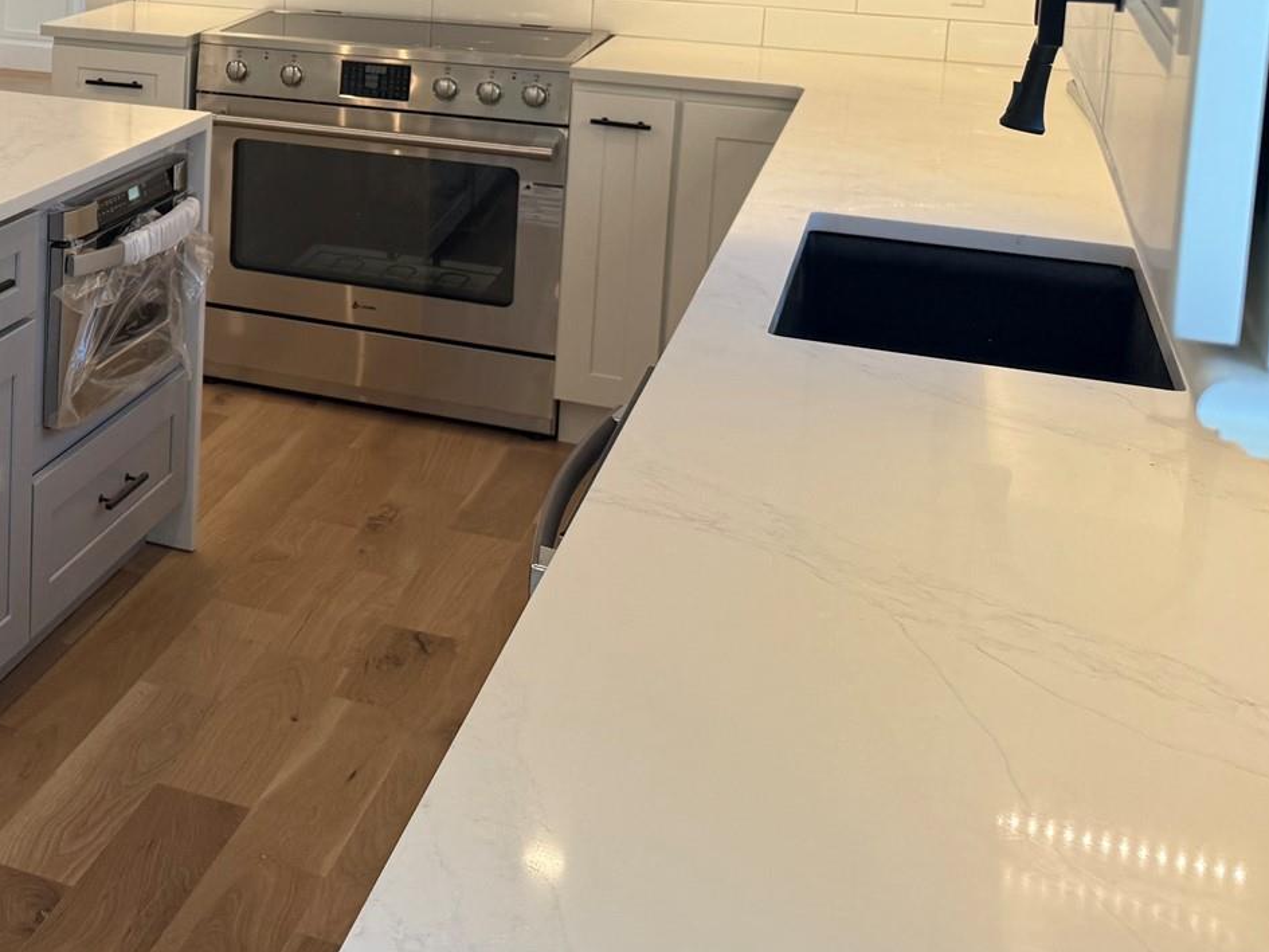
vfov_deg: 26.6
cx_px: -86
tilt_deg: -6.8
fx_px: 1907
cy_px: 19
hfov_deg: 32.8
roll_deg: -1.0
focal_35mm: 52
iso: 100
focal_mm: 6.76
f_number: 1.78
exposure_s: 1/261
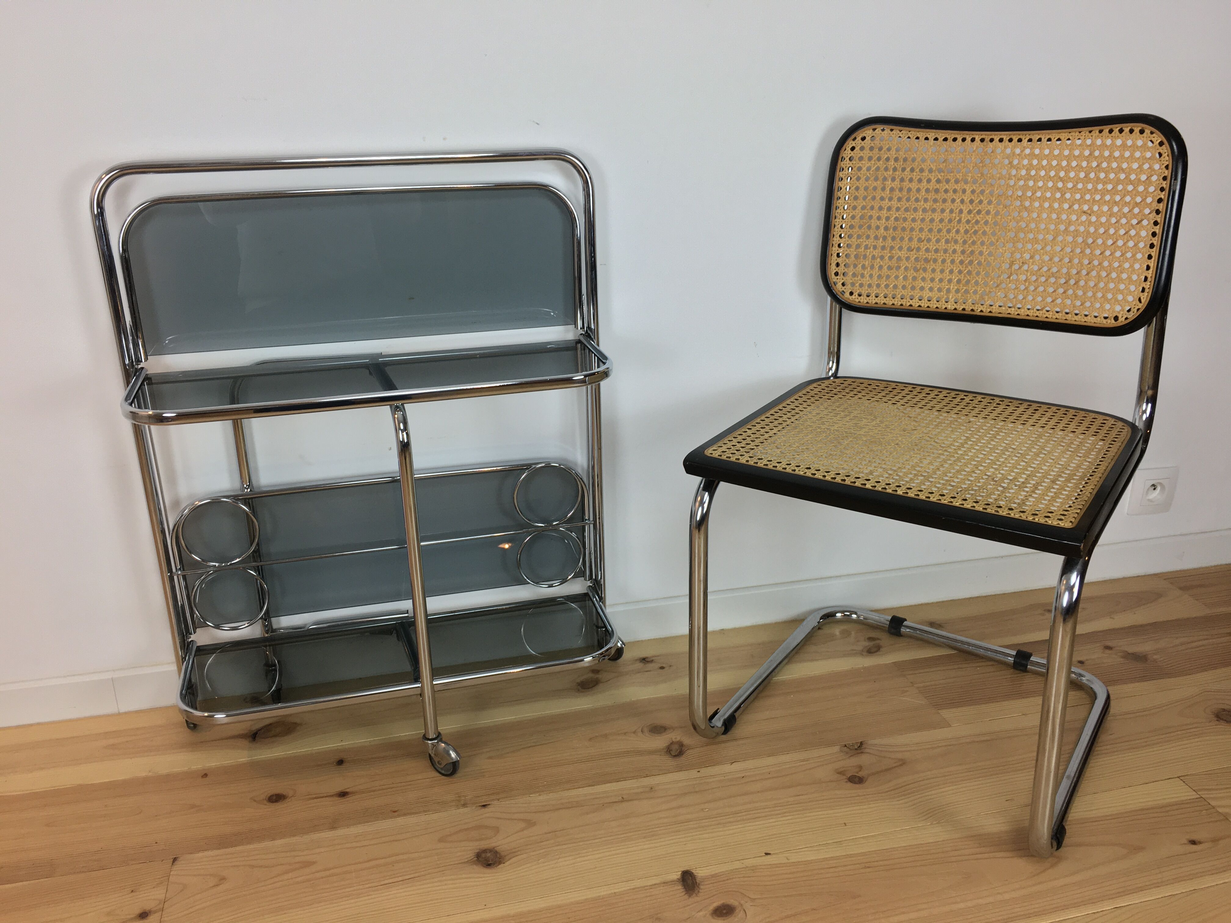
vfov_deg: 48.2
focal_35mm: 29
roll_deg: +1.1
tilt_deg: -20.6
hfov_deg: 61.7
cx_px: 616
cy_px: 462
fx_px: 1031
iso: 32
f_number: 2.2
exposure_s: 1/33
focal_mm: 4.15
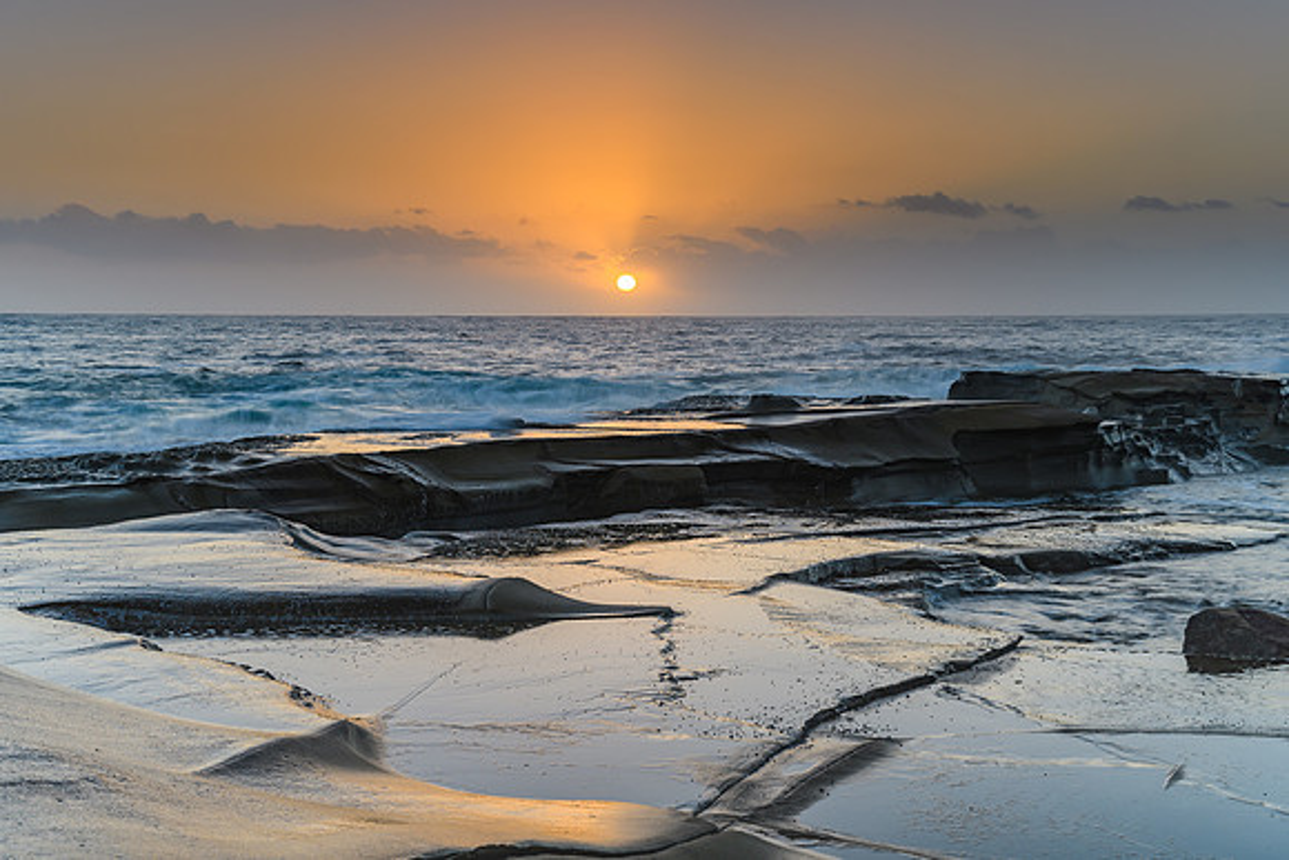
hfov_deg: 38.3
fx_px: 1854
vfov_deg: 26.1
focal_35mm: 52
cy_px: 430
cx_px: 644
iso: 50
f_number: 5
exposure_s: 1/3
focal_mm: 34
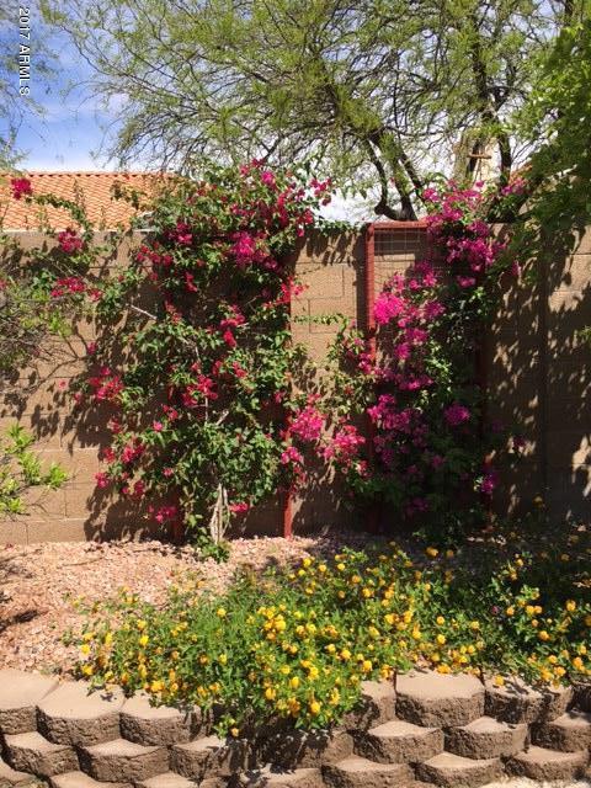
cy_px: 394
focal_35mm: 29
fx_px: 660
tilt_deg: -5.4
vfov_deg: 61.7
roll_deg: +1.5
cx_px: 296
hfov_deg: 48.2
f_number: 2.2
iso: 25
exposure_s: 1/1131
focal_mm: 4.15
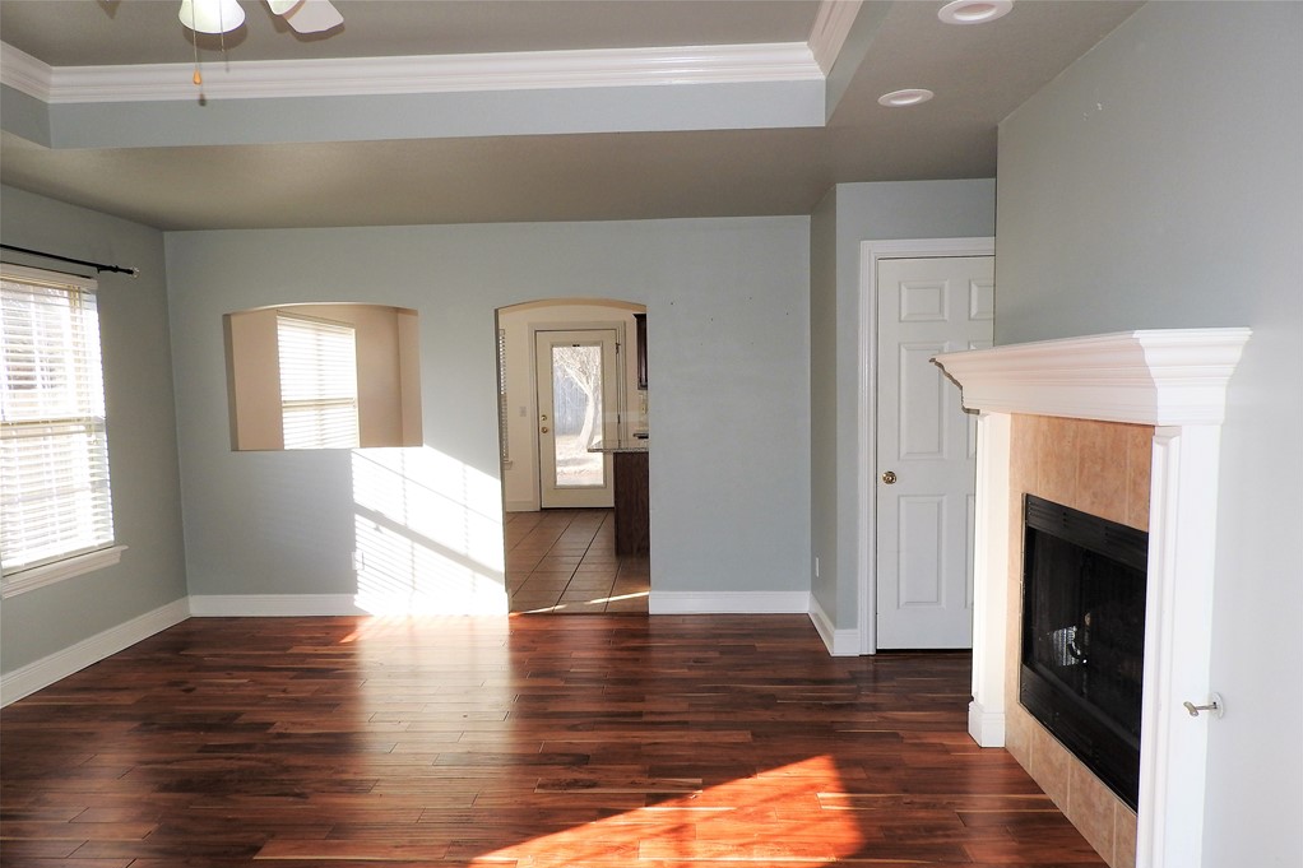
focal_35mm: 25
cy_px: 488
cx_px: 652
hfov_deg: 71.5
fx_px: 905
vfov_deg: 51.1
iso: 100
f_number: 3.3
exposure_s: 1/160
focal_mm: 4.3
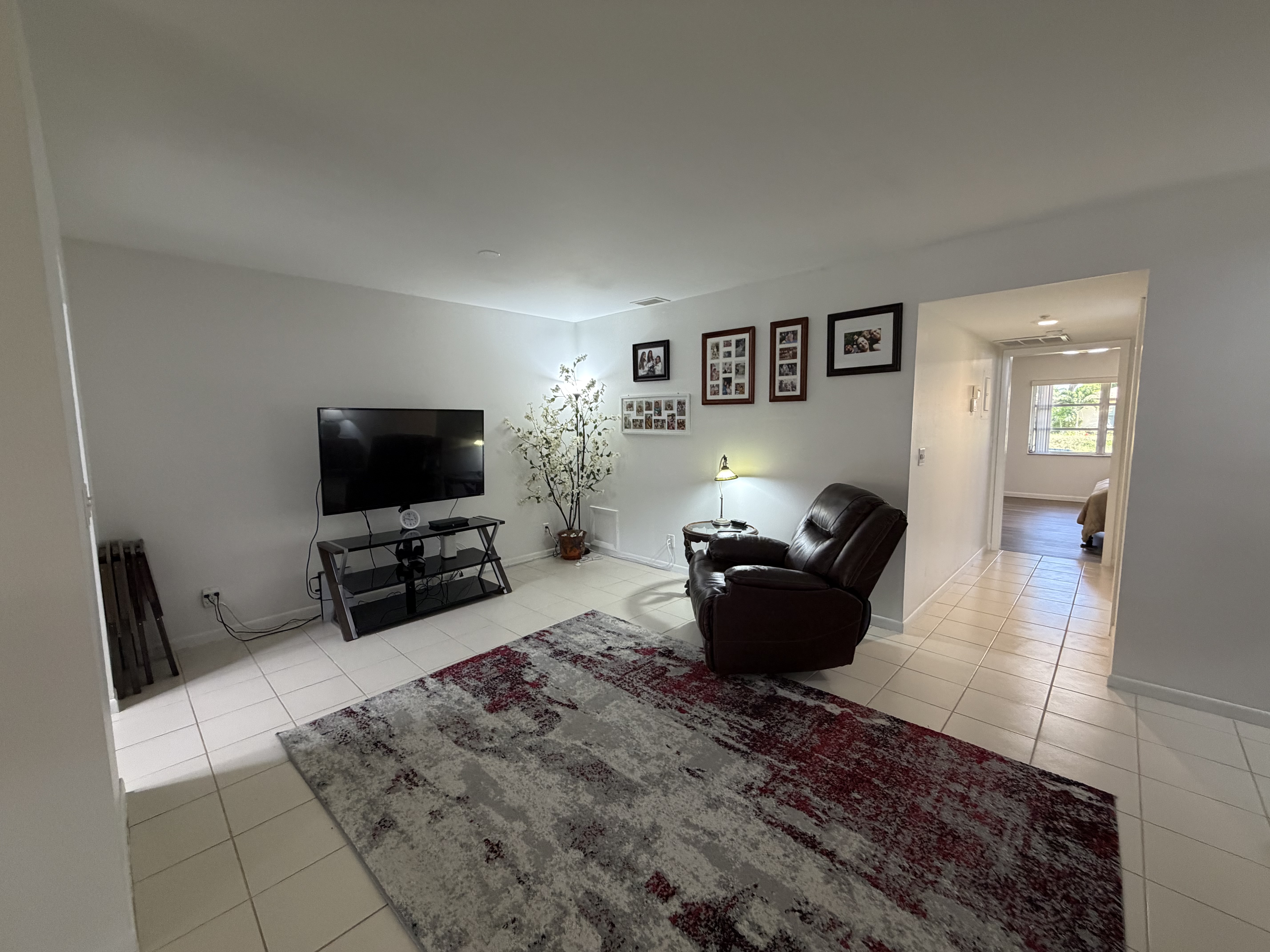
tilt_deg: -7.4
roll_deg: +1.2
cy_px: 476
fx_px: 514
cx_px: 635
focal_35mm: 14
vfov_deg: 85.7
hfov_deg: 102.1
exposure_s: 1/60
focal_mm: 2.22
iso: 320
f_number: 2.2
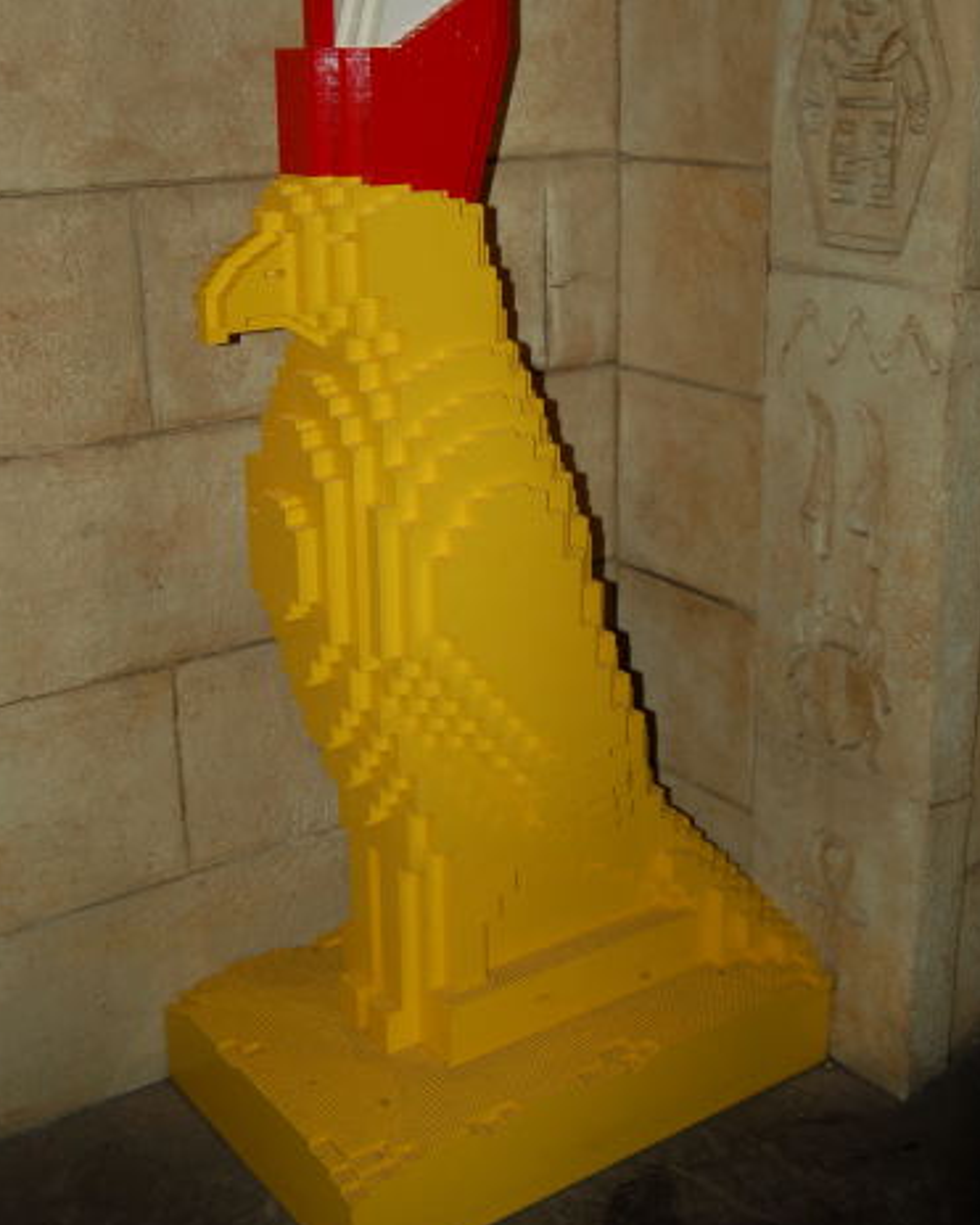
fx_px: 1619
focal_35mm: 45
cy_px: 504
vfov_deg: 41.3
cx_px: 477
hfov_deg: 33.7
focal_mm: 23
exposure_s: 1/60
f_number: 3.8
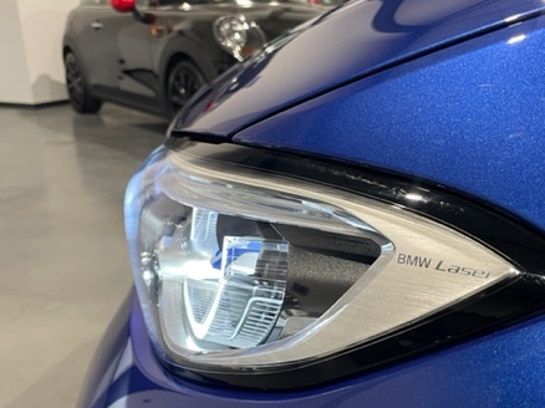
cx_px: 287
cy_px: 255
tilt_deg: -22.2
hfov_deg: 49.0
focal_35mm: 38
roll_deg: +1.4
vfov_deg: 37.5
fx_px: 598
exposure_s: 1/49
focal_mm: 4.2
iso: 100
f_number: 1.6
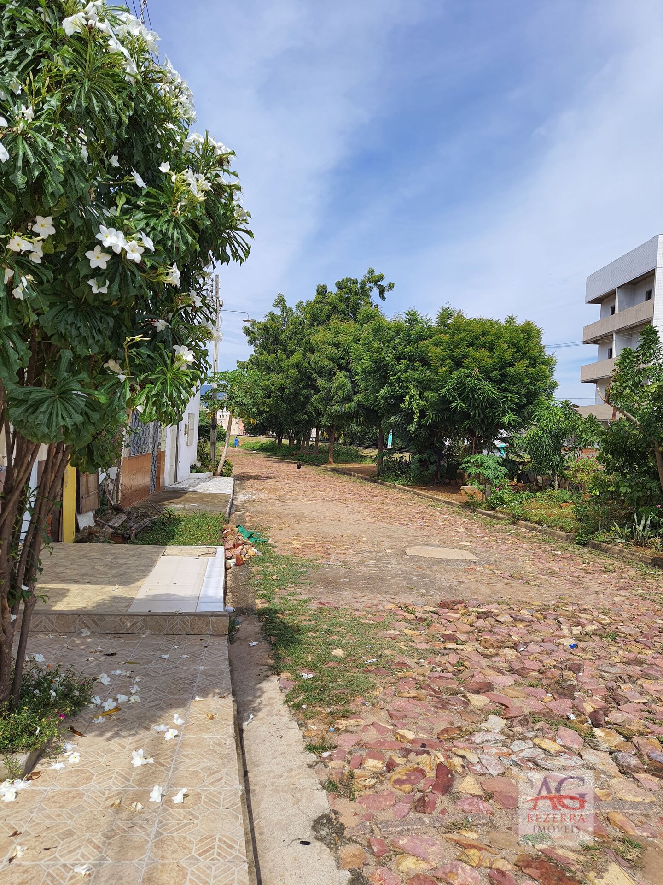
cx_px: 332
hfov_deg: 56.8
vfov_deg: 71.6
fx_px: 613
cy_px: 442
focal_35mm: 24
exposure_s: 1/1524
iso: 50
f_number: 1.8
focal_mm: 5.23
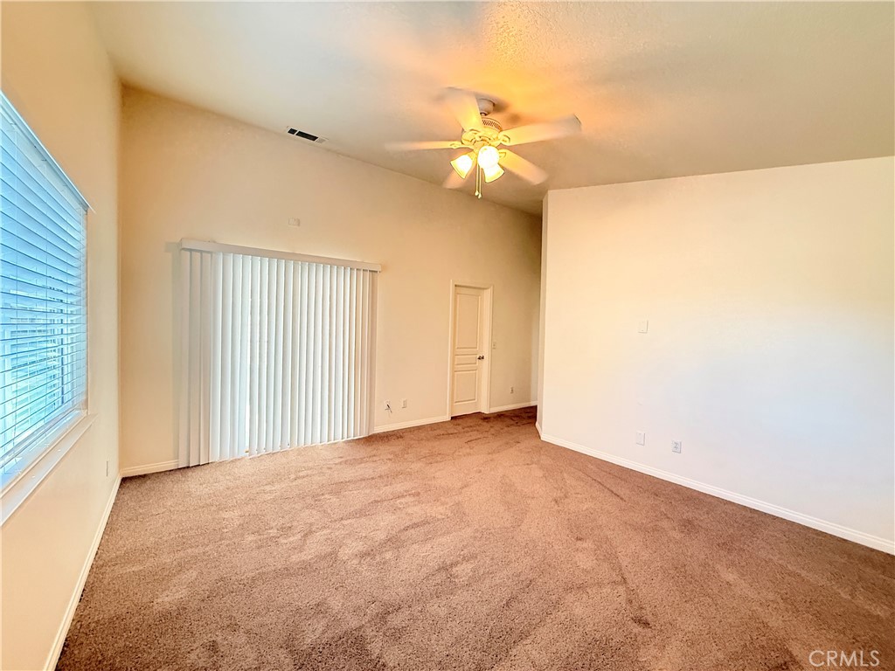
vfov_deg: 85.7
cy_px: 336
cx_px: 448
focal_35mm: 14
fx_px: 362
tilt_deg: -1.6
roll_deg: -1.6
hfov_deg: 102.1
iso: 500
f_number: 2.2
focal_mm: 2.22
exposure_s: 1/60
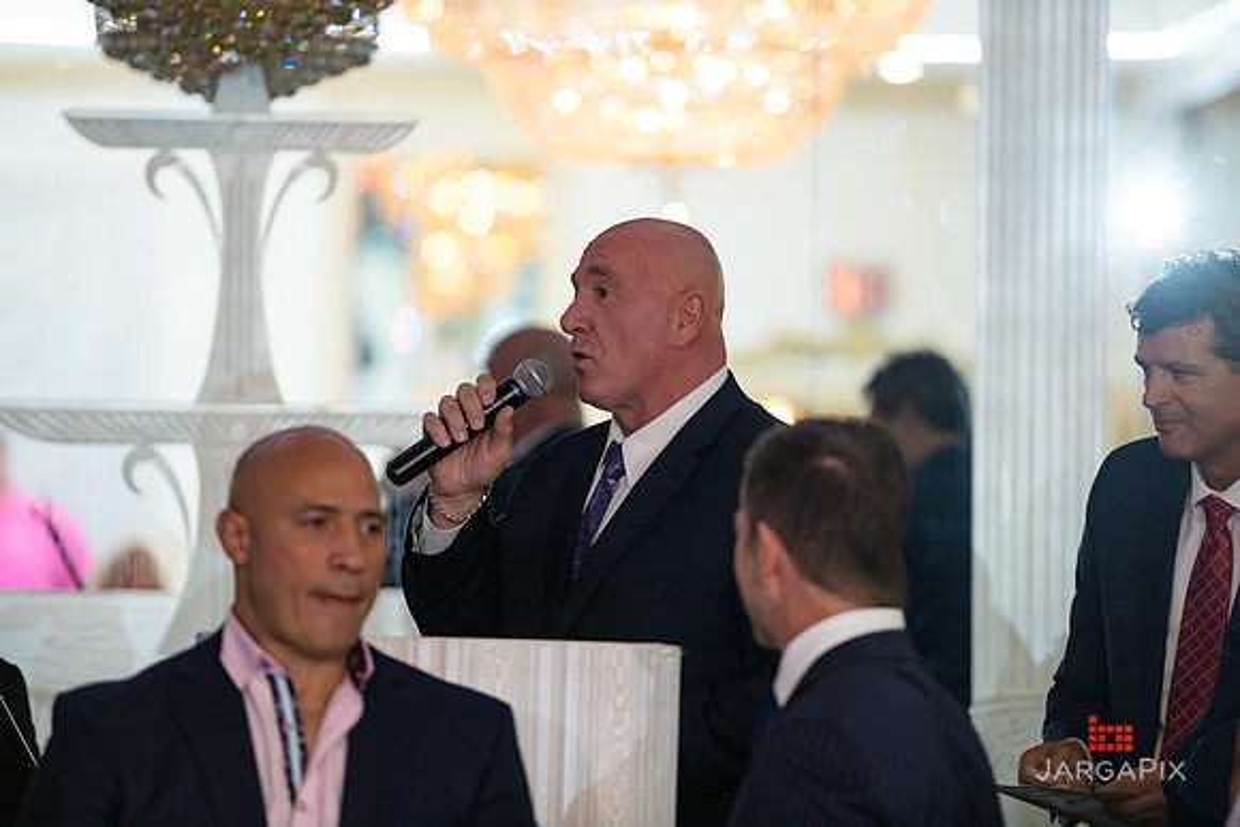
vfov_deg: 7.0
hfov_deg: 10.5
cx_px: 620
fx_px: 6718
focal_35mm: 195
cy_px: 414
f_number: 3.2
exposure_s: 1/125
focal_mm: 195
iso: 1000
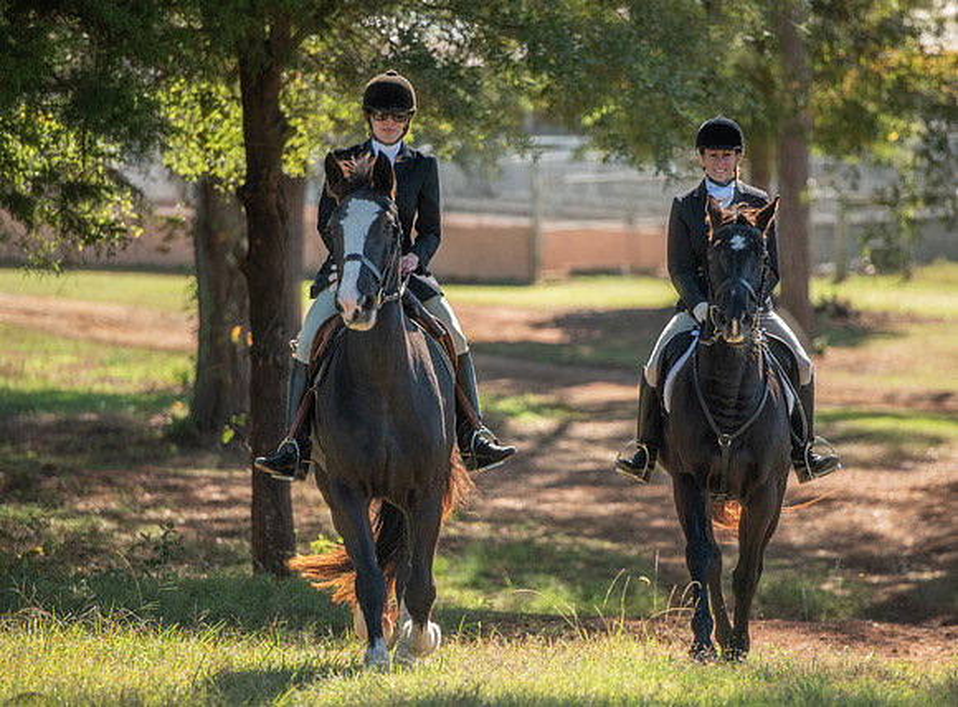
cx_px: 512
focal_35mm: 233
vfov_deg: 6.3
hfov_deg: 8.5
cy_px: 360
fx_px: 6411
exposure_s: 1/320
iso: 280
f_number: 4
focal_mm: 200
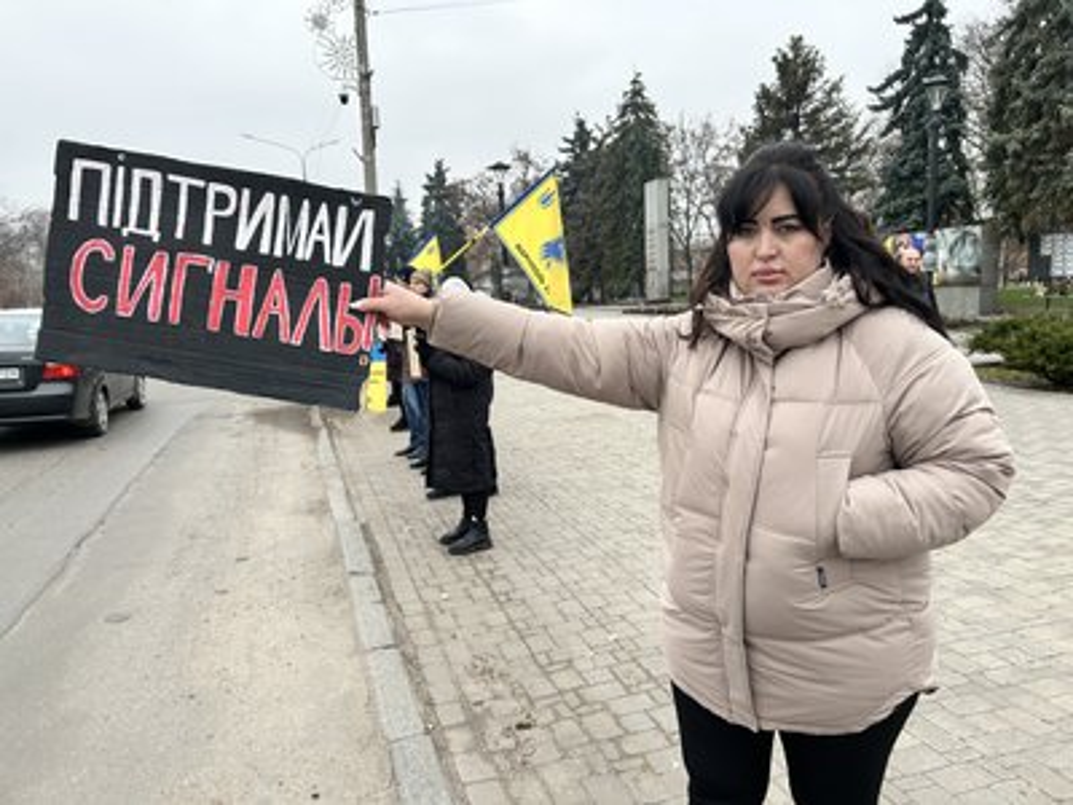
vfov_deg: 53.1
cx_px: 536
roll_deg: +1.7
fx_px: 806
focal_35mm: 26
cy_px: 402
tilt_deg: -8.0
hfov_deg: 67.3
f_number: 1.5
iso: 50
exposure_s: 1/347
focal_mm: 5.7
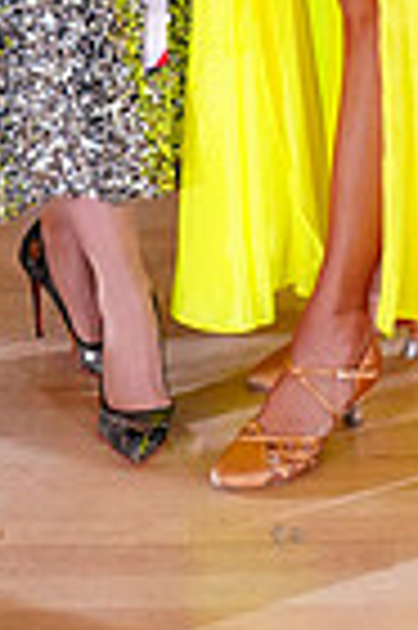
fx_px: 2462
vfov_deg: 12.9
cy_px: -580
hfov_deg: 9.6
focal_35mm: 141
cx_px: 407
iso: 4000
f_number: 4
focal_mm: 34
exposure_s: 1/200
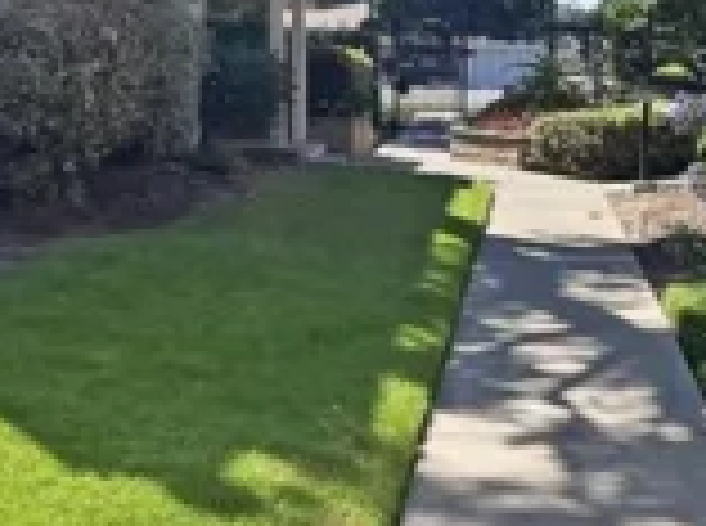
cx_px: 393
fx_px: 1262
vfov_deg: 23.5
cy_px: 319
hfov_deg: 31.2
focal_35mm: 62
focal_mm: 1.57
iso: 32
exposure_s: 1/763
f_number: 1.8
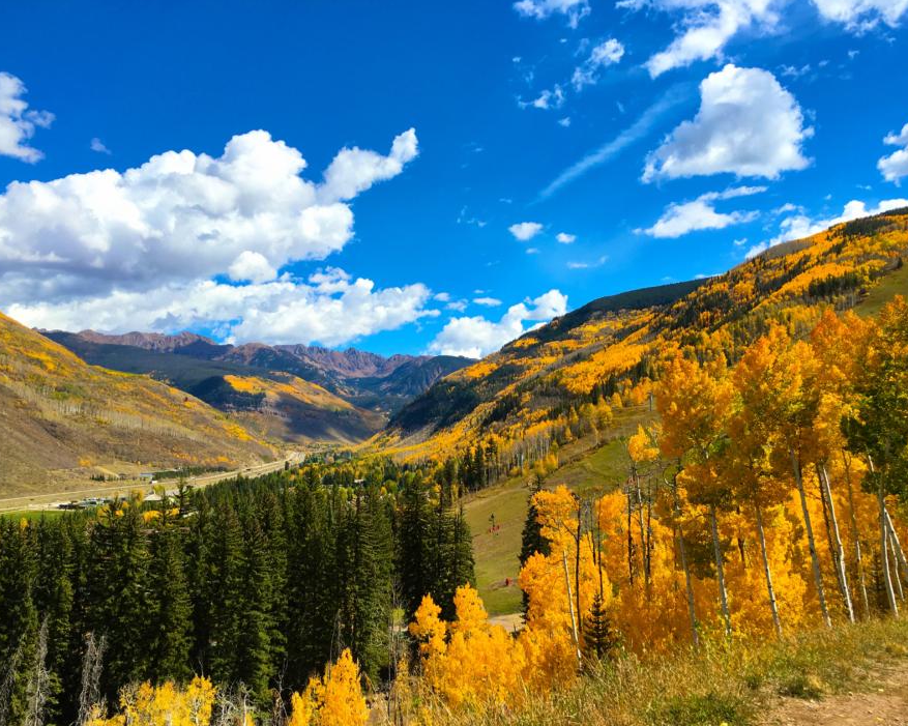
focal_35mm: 31
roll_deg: +0.5
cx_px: 455
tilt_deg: +4.0
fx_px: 833
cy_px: 370
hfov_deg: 57.2
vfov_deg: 47.1
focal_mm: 4.15
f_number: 2.2
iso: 25
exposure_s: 1/1479
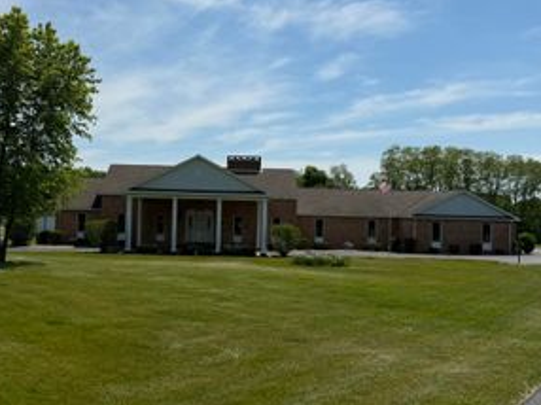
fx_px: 656
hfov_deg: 44.8
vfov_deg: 34.3
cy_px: 186
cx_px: 242
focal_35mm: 42
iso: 80
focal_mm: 6.76
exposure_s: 1/9091
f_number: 1.78
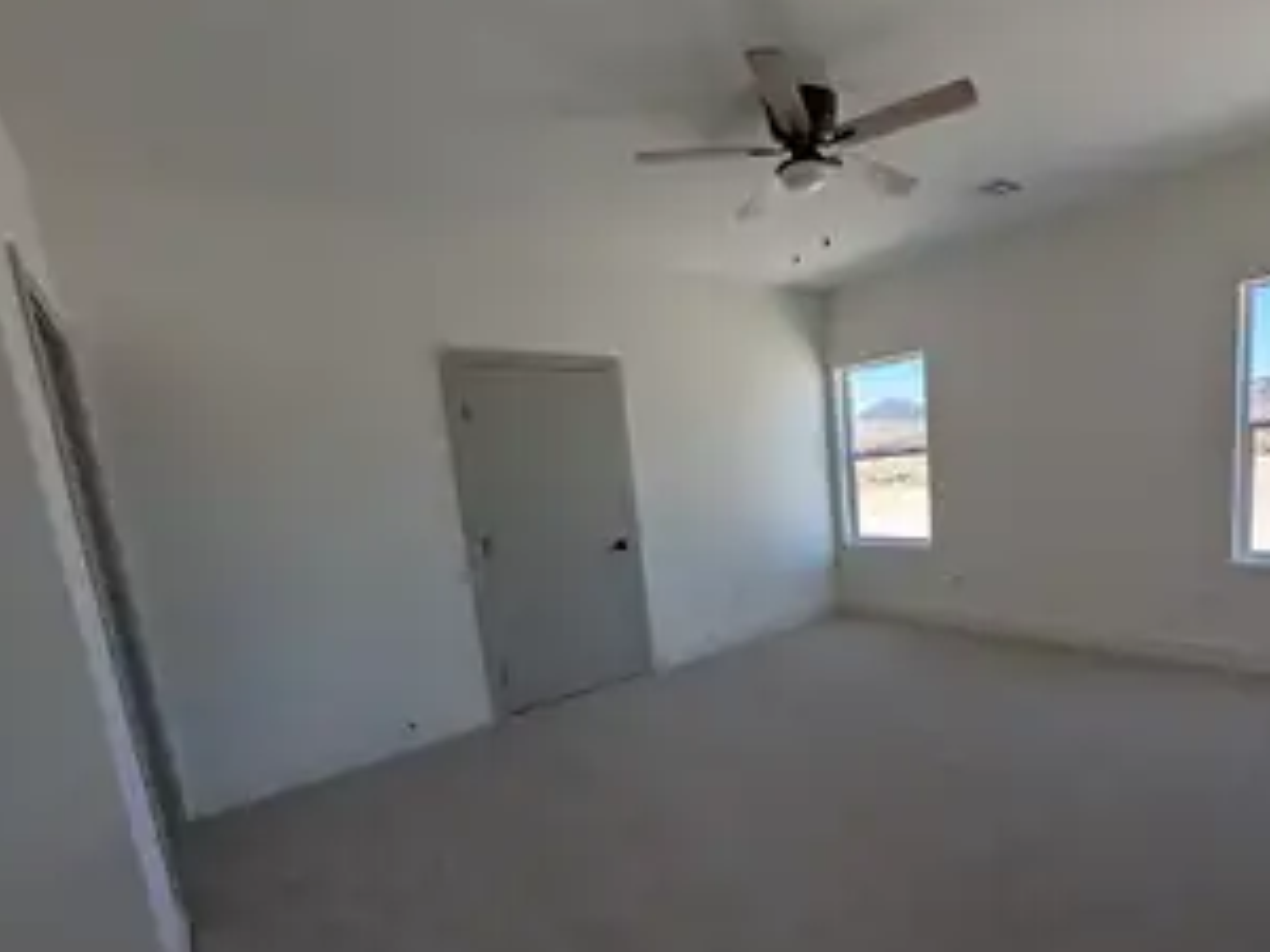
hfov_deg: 93.0
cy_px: 561
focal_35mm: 16
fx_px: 587
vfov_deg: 77.4
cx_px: 775
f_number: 1.7
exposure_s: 1/732
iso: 48
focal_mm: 2.02
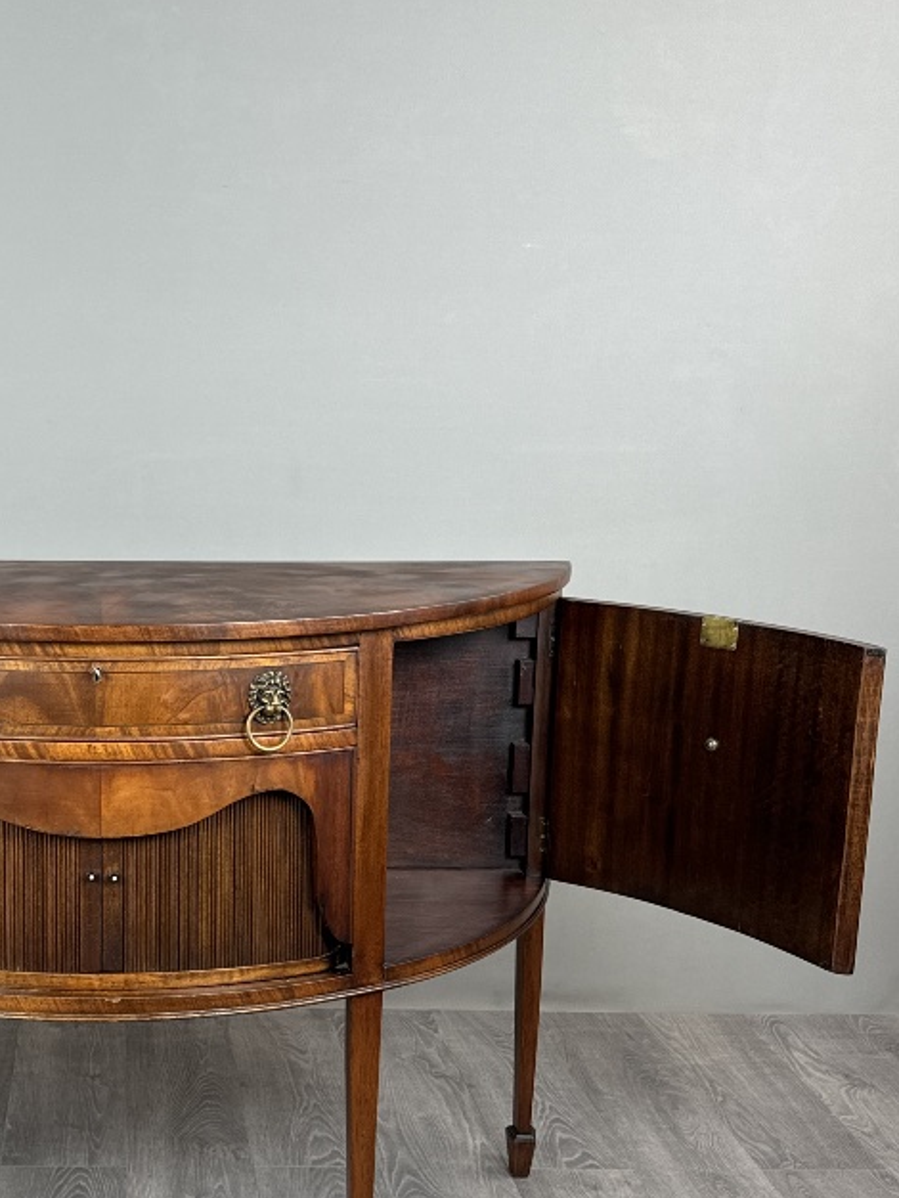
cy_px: 677
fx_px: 1592
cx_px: 122
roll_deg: +0.9
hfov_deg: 30.4
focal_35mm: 46
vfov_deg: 41.1
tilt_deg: -10.6
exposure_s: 1/100
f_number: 1.78
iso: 125
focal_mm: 6.76
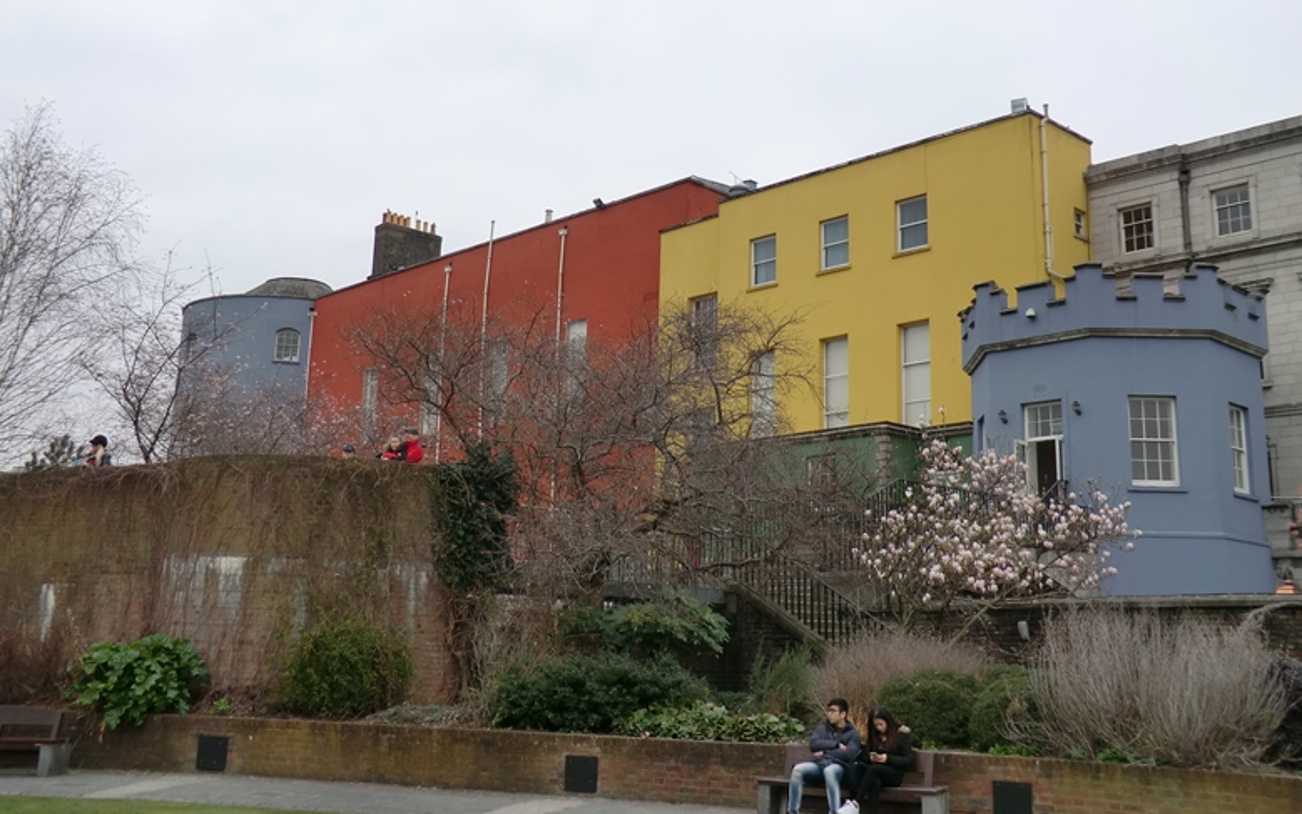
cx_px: 637
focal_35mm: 37
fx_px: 1313
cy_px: 326
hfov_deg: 52.7
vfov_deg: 34.3
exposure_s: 1/320
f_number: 3.6
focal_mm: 6.1
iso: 64
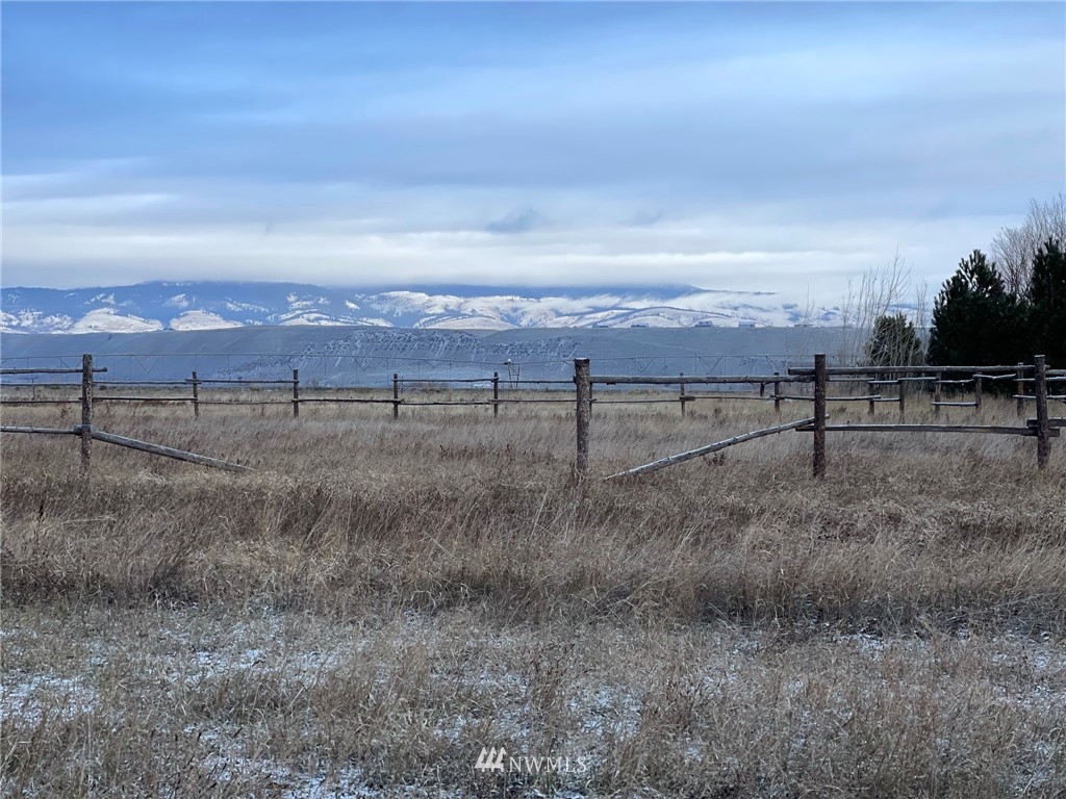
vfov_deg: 22.9
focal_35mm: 64
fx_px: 1971
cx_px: 533
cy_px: 400
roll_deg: +0.6
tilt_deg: -0.8
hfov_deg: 30.3
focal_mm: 7.5
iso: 20
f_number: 2.2
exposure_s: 1/258
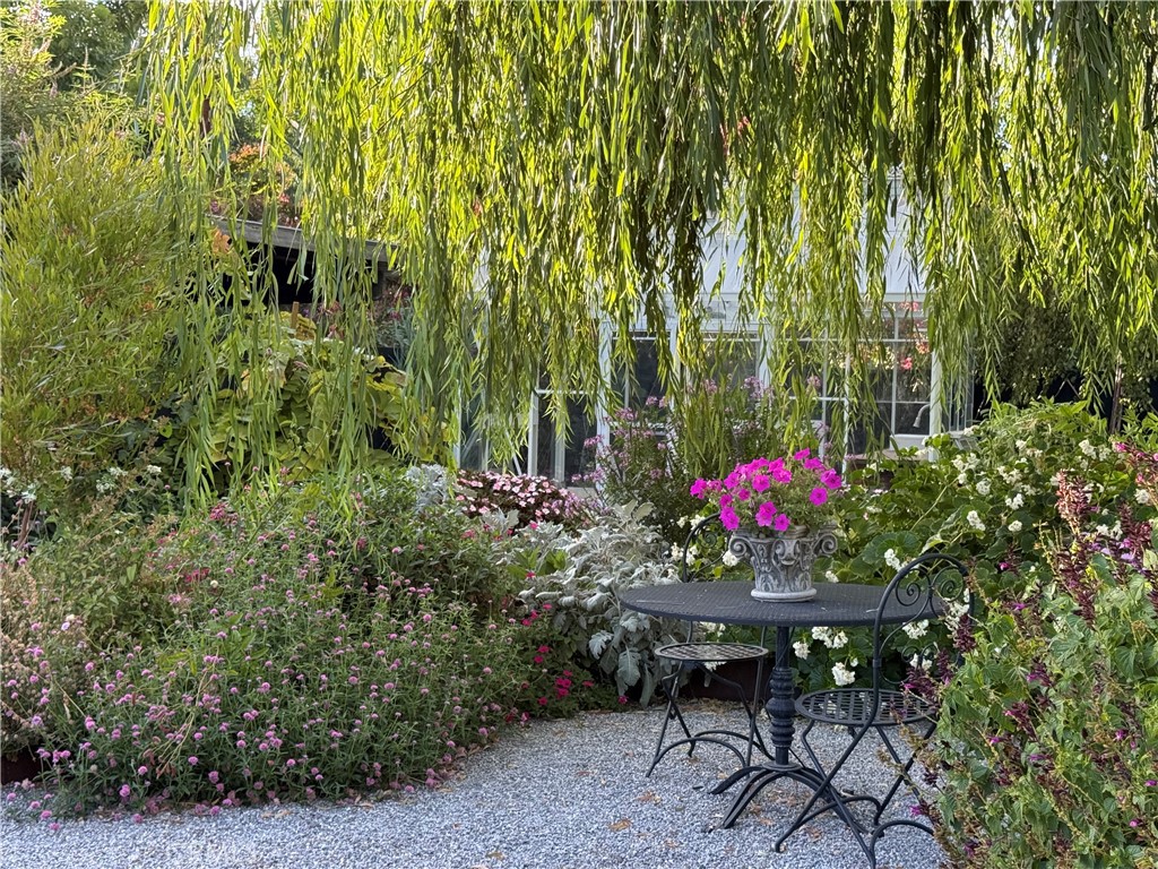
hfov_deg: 39.7
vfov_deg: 30.3
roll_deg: -1.8
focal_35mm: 48
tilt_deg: -2.2
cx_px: 579
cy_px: 434
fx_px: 1606
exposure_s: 1/370
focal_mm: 6.76
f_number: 1.78
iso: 100
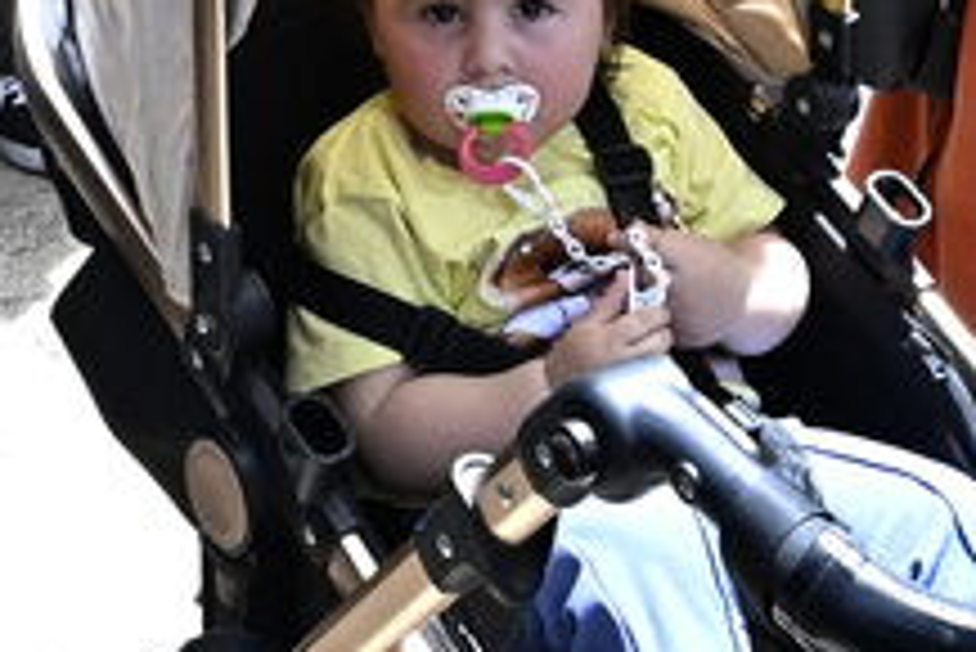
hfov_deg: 19.3
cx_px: 499
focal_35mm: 106
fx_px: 2876
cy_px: -322
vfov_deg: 12.3
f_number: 7.1
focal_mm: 12
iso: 1600
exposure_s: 1/800
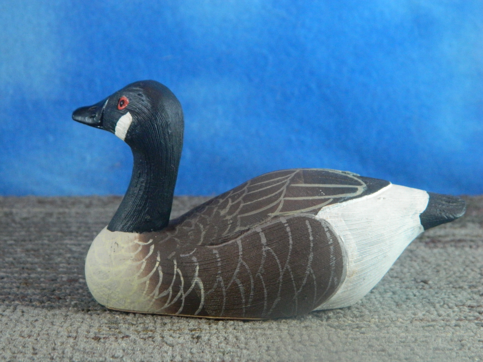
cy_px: 181
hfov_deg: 23.3
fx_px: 1172
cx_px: 242
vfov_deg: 17.6
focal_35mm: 84
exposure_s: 1/25
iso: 400
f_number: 4.2
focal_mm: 15.1
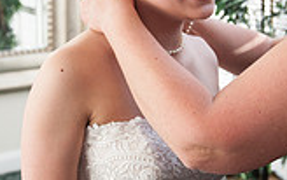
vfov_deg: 19.4
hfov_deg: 30.6
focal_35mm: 67
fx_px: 525
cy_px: 59
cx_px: 125
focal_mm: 24
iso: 1000
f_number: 2.8
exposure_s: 1/3200
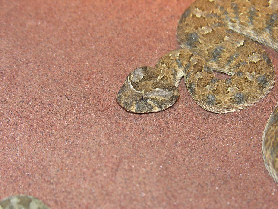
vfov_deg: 14.2
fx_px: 835
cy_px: 104
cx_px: 139
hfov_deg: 18.9
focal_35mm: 104
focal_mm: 26.5
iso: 50
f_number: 3.7
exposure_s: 1/60.1
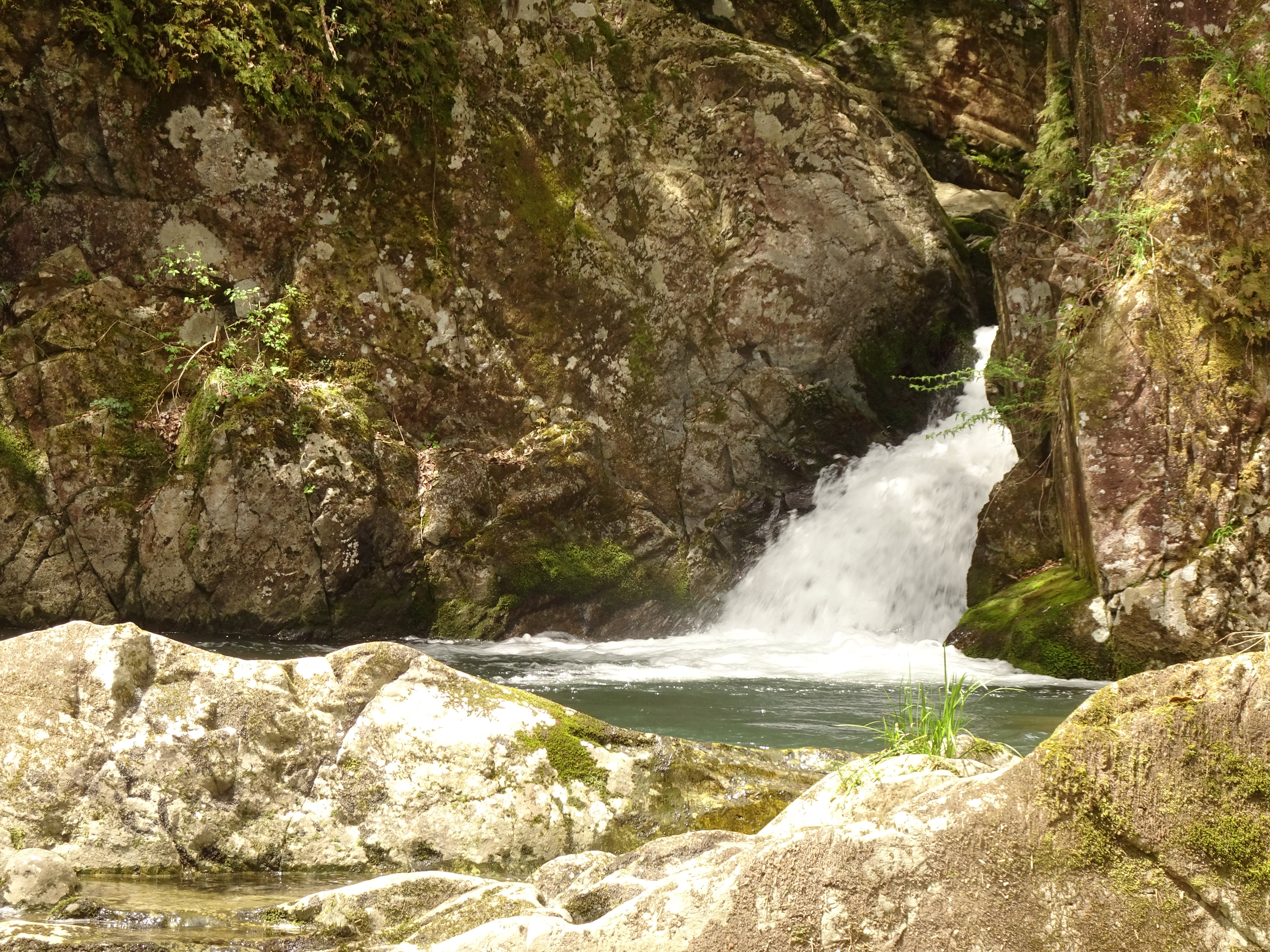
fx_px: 2752
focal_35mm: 75
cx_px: 635
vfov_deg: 19.6
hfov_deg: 26.0
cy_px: 476
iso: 80
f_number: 5
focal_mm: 12.87
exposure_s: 1/80
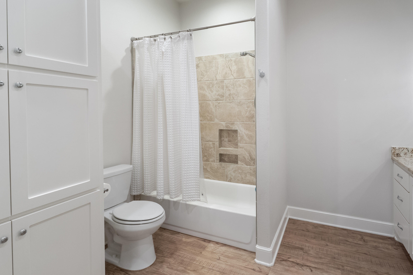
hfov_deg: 96.7
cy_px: 138
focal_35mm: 16
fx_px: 184
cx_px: 206
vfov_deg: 73.7
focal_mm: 16
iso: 4000
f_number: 5.6
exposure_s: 1/50
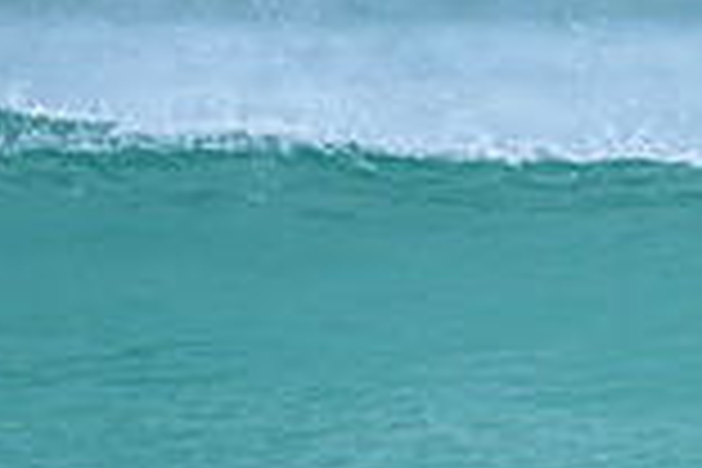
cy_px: 888
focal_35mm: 3513
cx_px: 562
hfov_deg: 0.6
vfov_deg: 0.4
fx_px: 68498
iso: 800
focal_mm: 800
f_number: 6.3
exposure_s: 1/2000
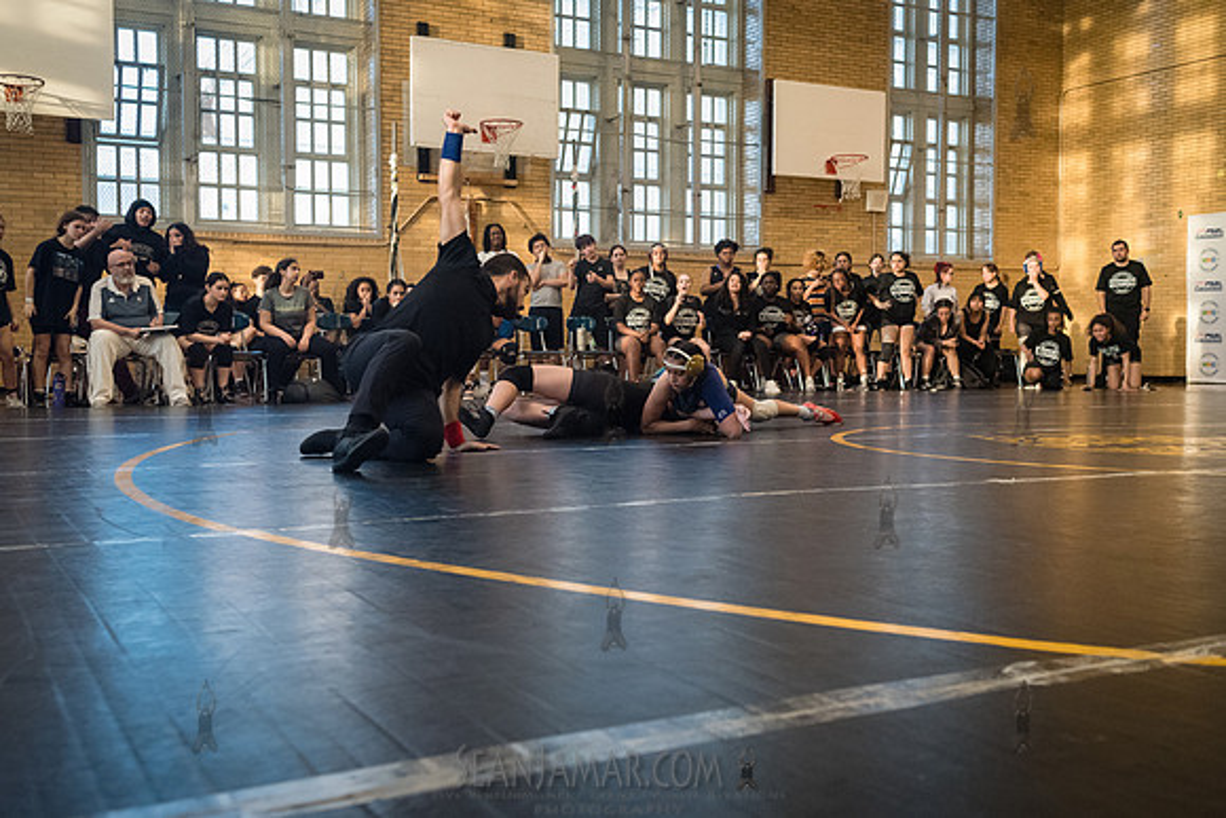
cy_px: 409
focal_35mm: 37
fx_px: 1260
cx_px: 613
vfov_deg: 36.0
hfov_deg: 51.9
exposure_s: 1/400
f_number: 4
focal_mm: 35
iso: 5000
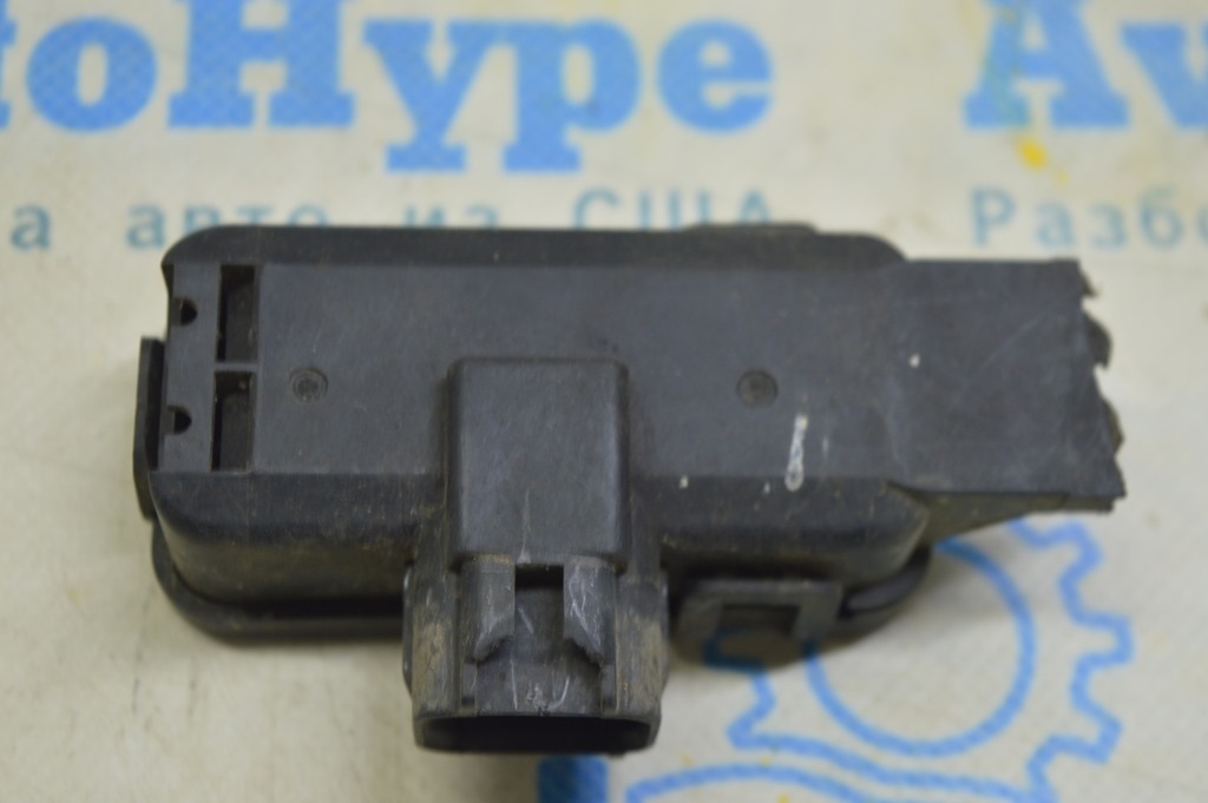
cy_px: 402
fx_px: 2414
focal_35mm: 72
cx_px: 604
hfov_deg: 28.1
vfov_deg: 18.9
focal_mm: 48
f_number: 5.6
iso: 400
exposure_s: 1/20
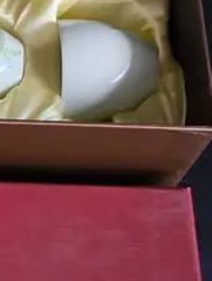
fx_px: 1026
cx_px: -179
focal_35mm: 126
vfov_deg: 15.6
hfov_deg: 11.0
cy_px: 148
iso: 50
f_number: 2
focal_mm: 2.87
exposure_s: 1/100
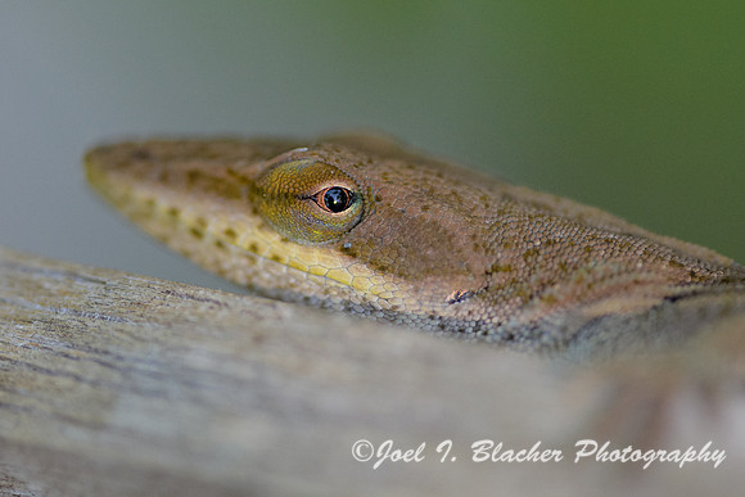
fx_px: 3726
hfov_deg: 11.4
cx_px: 372
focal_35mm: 180
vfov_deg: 7.6
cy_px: 248
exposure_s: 1/500
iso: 1000
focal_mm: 180
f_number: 4.2
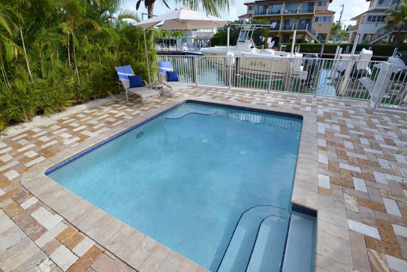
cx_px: 204
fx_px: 181
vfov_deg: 73.8
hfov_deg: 96.7
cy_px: 136
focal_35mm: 16
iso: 200
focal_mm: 16
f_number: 8
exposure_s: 1/250
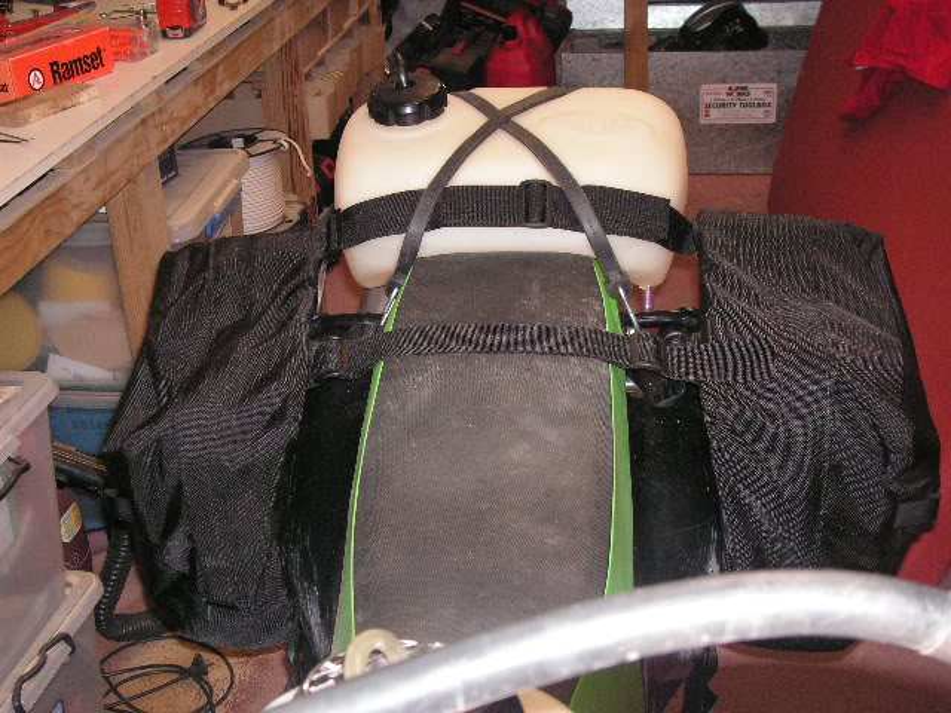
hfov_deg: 40.4
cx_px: 476
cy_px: 356
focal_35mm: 47
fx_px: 1291
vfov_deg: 30.9
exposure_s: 1/45
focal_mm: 7.7
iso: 160
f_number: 3.6
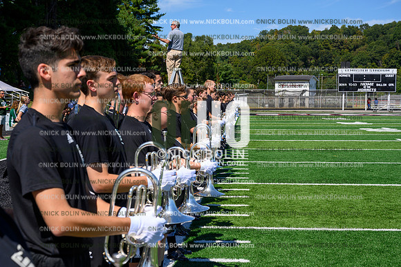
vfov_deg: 22.6
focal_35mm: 60
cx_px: 200
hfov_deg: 33.4
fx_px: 668
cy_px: 134
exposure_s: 1/640
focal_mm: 60
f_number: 8
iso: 160
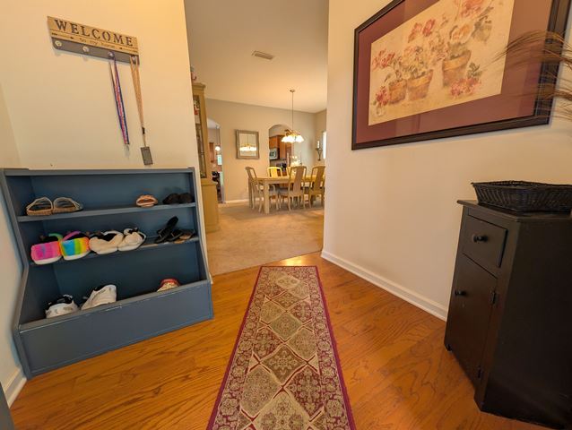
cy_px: 215
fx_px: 199
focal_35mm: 12
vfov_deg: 94.6
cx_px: 286
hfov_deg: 110.5
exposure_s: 1/24
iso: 60
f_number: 1.7
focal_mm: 2.02
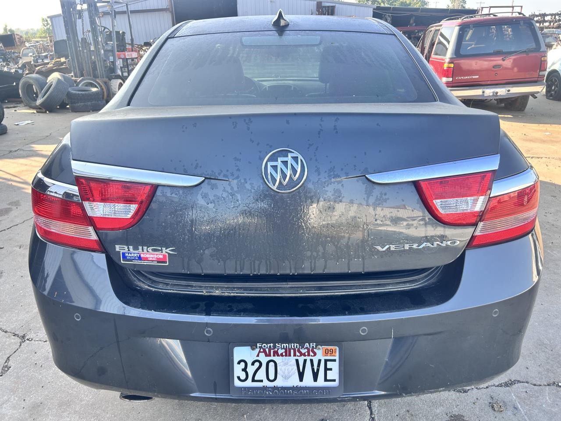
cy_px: 210
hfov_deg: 67.3
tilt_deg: -23.2
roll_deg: +1.7
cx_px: 280
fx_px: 421
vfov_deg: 53.1
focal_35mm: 26
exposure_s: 1/431
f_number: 1.5
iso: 50
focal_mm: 5.7
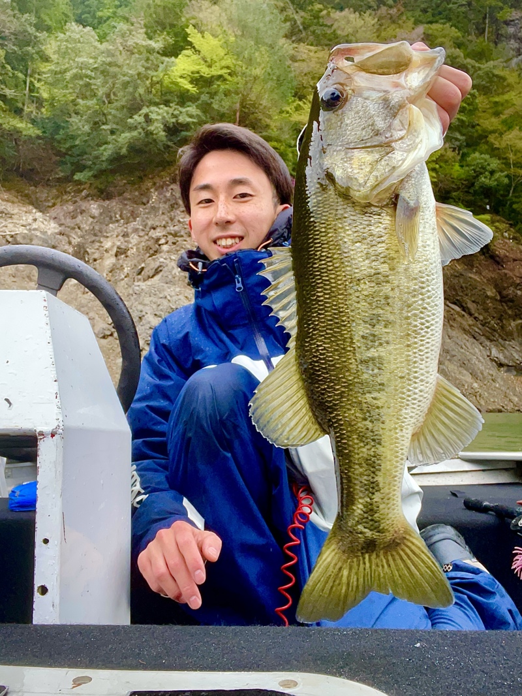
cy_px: 348
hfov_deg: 46.8
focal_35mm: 30
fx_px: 603
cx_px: 261
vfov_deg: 60.0
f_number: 2.2
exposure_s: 1/102
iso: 100
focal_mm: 2.71
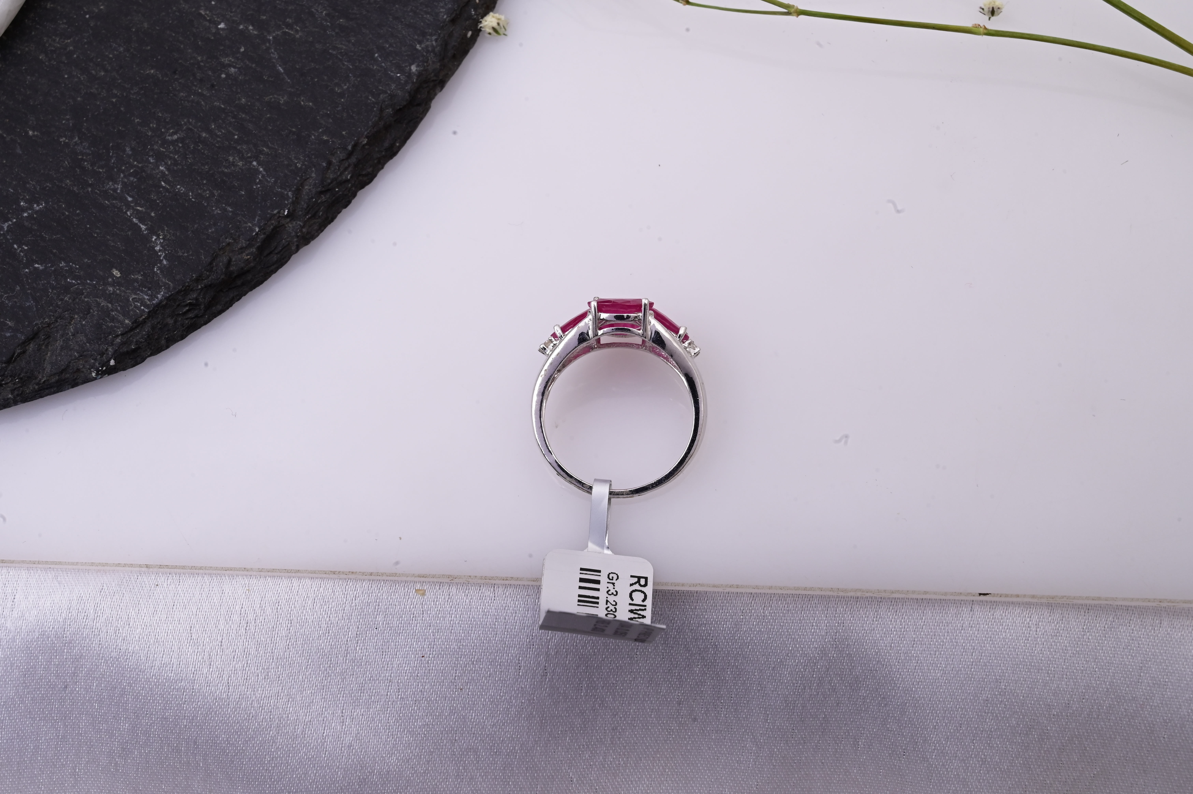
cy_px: 397
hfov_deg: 28.9
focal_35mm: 70
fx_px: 2318
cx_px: 596
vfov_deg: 19.4
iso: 640
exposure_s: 1/80
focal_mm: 70
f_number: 20
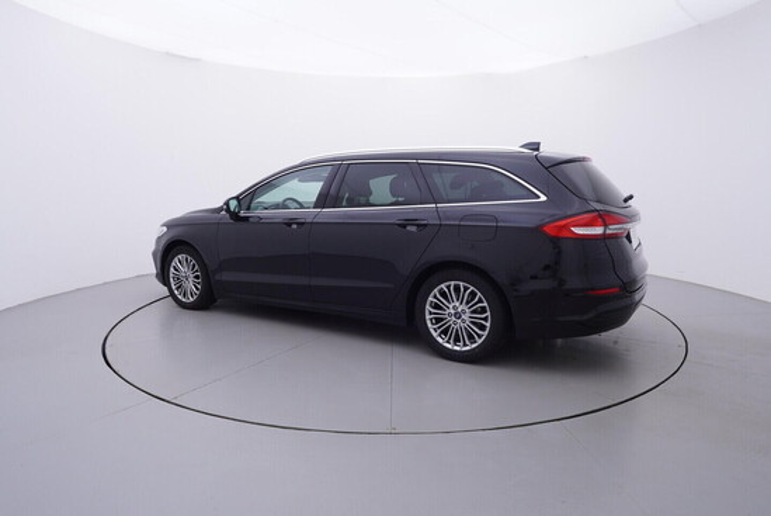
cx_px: 386
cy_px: 258
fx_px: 482
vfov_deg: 56.2
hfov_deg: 77.3
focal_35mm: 22
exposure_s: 1/80
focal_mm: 15
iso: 200
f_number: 5
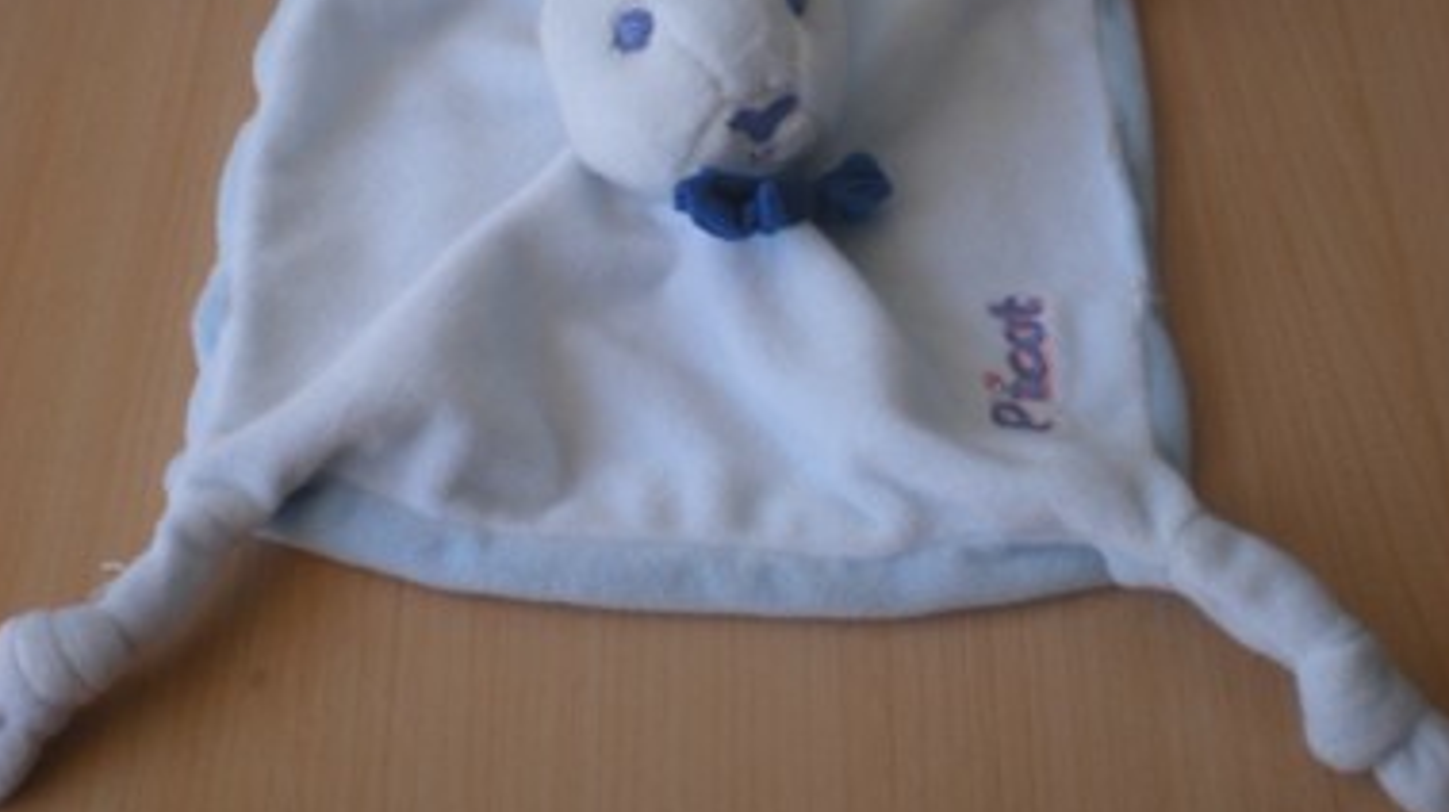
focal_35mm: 57
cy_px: 107
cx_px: 736
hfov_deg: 36.6
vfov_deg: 20.7
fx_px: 2188
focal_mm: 6.3
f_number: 3.1
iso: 67
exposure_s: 1/59.6
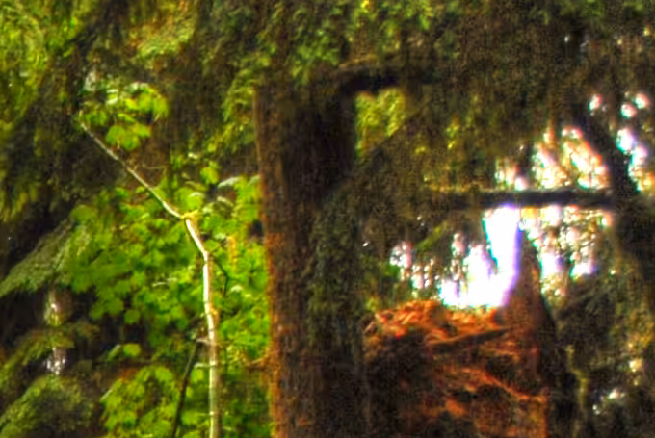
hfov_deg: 9.7
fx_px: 3424
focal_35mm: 188
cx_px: -879
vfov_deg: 7.0
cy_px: 940
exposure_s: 1/100
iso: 200
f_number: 3.8
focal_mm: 22
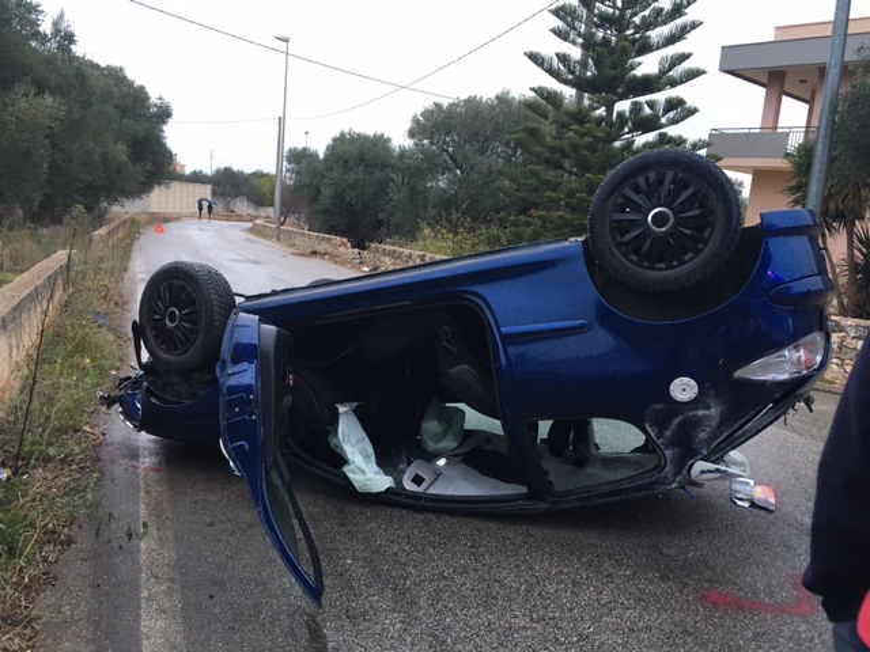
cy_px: 326
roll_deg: -6.0
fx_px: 729
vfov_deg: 48.2
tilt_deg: -9.9
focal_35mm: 29
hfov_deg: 61.7
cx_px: 435
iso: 64
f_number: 2.2
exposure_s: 1/33
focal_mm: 4.15
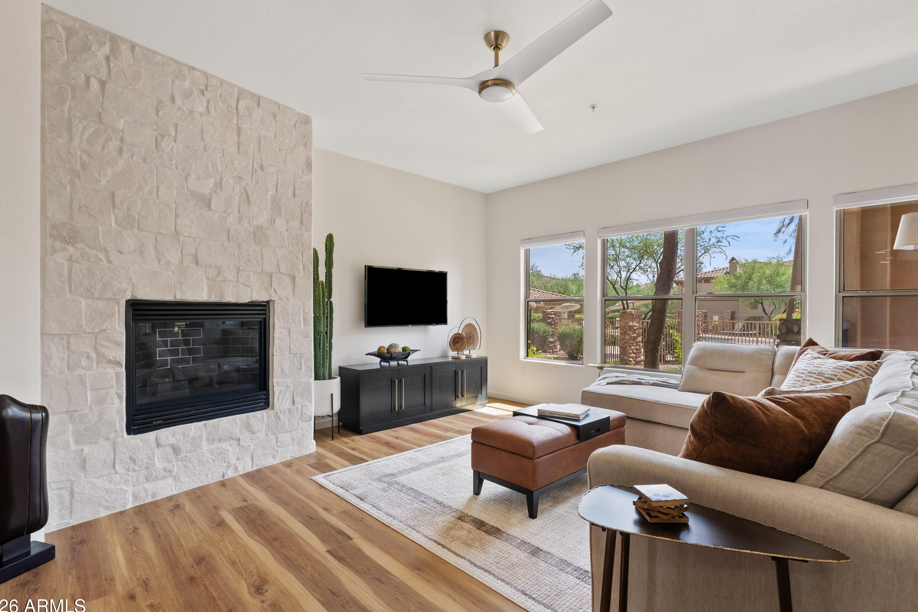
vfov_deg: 70.4
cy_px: 311
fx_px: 433
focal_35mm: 17
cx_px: 464
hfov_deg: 93.3
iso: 100
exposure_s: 1/2.5
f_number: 8
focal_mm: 16
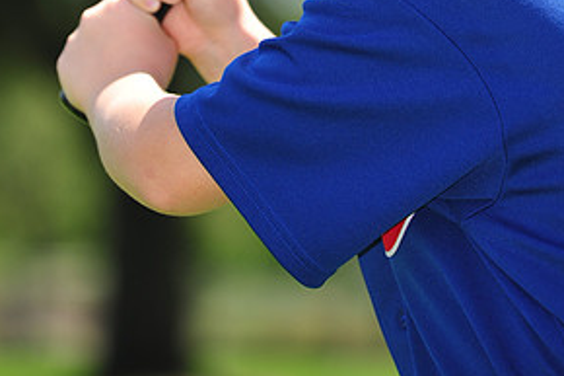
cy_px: -179
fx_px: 6263
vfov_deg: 3.4
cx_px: 323
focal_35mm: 400
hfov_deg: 5.2
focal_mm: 200
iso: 200
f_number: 4.5
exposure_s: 1/640
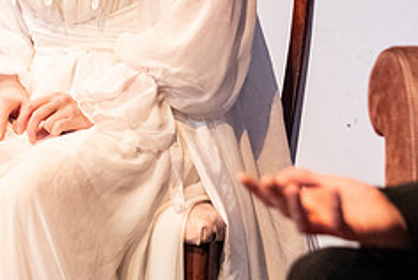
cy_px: -46
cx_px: 280
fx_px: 3708
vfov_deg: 4.3
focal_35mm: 319
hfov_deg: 6.4
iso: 2500
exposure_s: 1/250
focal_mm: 77.3
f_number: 2.8
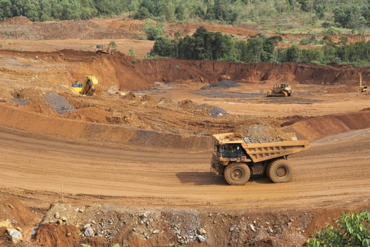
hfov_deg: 22.4
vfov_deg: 15.0
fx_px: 935
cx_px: 185
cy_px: 124
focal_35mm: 91
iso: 200
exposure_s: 1/250
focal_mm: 60.7
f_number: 7.1
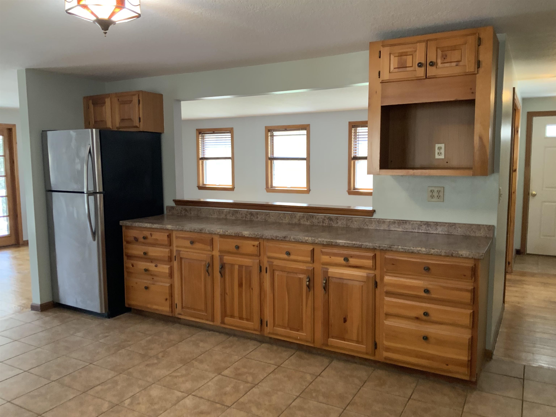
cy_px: 208
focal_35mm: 29
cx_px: 278
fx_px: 466
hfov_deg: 61.7
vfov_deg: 48.2
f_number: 1.8
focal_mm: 3
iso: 160
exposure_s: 1/60
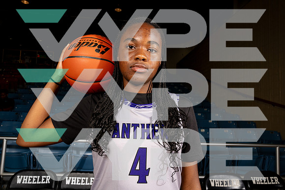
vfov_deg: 46.4
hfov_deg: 65.5
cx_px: 142
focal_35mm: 28
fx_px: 222
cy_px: 95
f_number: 7.1
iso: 250
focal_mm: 28
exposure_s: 1/125
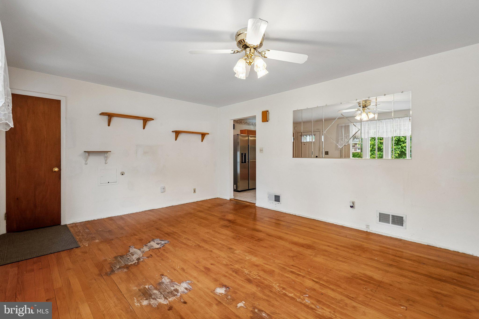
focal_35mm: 15
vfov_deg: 77.3
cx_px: 240
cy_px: 160
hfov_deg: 100.4
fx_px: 200
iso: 400
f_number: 5.6
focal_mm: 10
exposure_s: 1/50
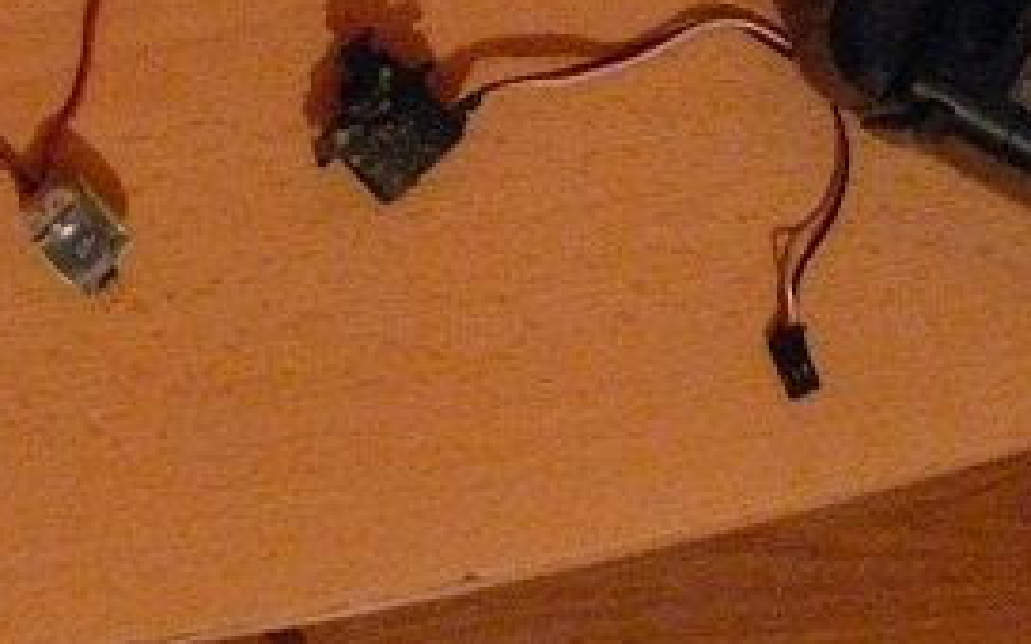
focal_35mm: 89
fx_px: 2501
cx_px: 646
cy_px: -61
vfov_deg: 14.4
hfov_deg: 23.2
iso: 800
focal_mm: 7.4
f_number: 2.8
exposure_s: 1/8
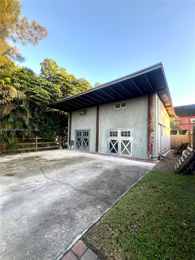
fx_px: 98
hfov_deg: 89.9
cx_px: 98
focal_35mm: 13
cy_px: 130
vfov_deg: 106.2
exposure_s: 1/99
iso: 50
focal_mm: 1.57
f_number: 1.8
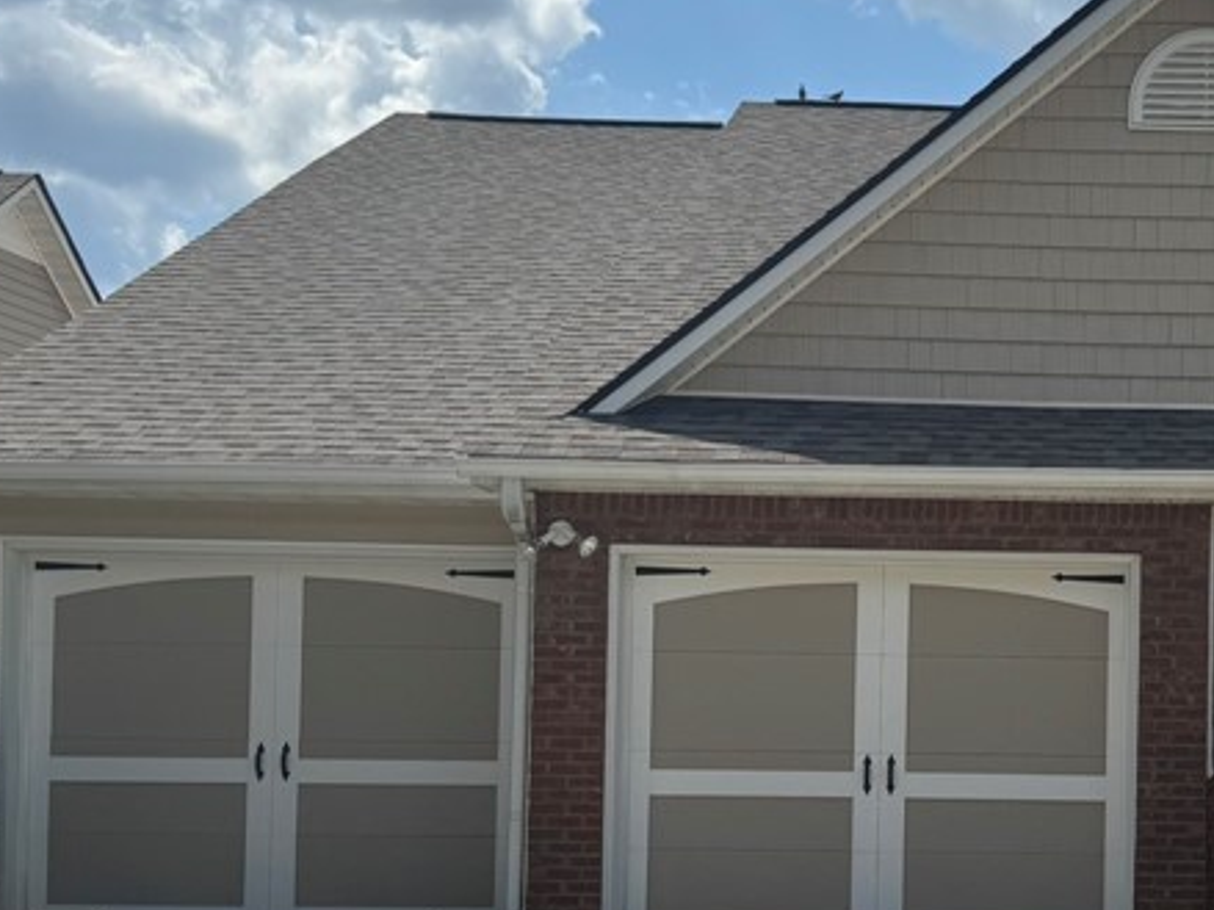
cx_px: 1065
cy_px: 639
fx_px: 1963
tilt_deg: +0.9
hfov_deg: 32.8
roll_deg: -1.2
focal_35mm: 56
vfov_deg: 25.9
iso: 80
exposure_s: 1/7092
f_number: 1.78
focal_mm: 6.76
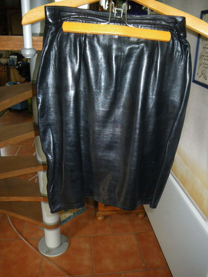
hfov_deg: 48.2
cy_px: 138
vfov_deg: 61.6
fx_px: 232
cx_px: 107
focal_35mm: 29
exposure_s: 1/50
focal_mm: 5
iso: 400
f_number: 3.5
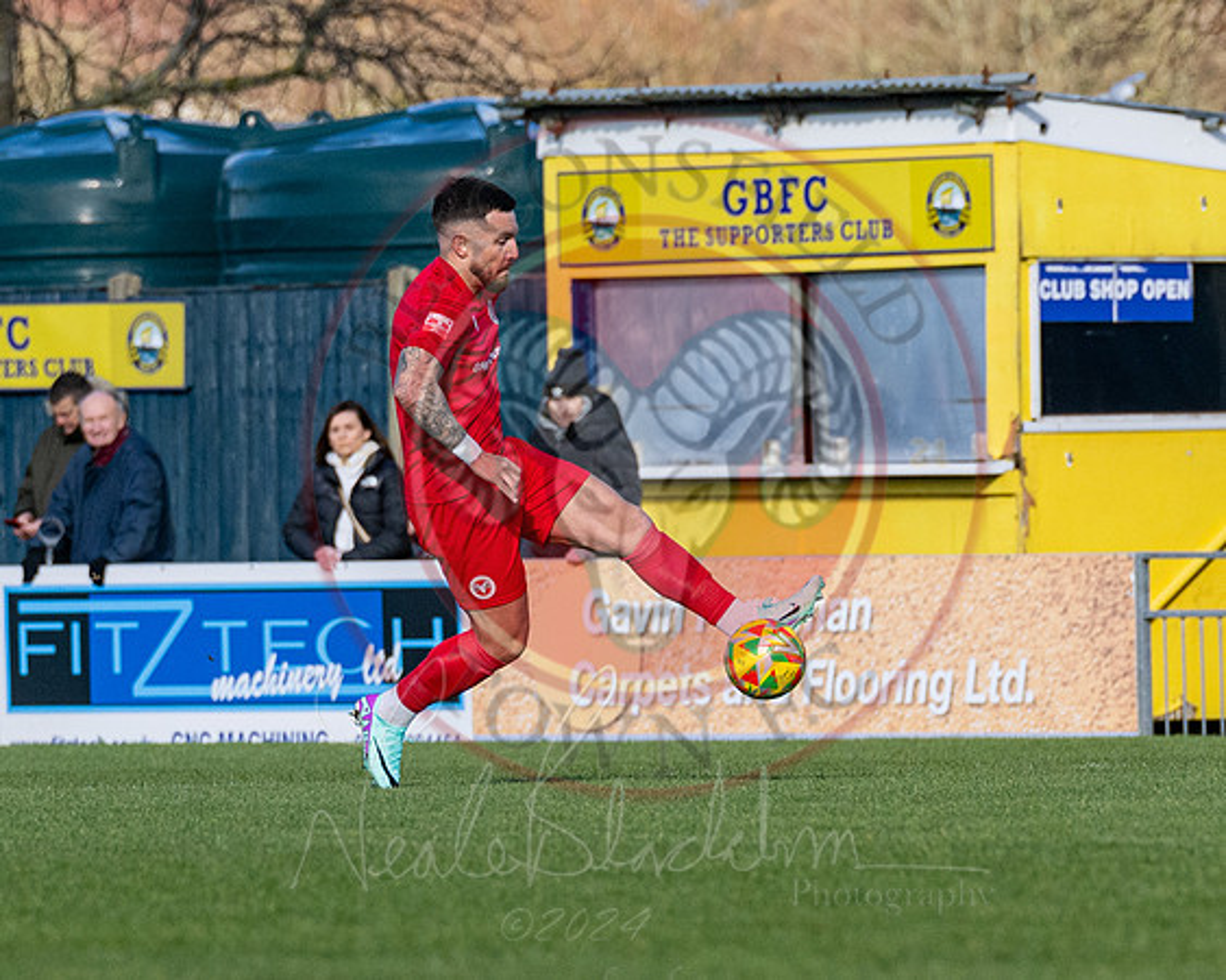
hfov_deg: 2.9
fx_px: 24035
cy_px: 390
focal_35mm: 663
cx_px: 478
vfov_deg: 2.3
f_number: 4
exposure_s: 1/5000
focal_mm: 200
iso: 400
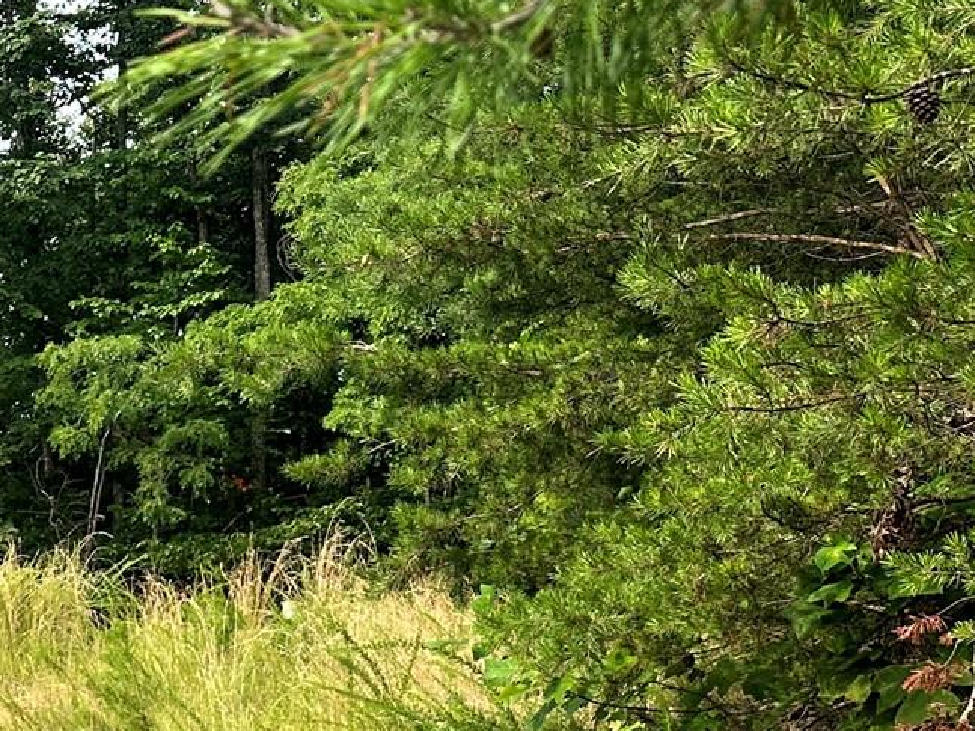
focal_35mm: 76
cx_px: -518
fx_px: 2140
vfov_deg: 19.1
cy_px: 639
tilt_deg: +0.1
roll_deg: -3.5
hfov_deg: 21.3
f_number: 1.78
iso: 80
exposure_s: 1/952
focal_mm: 6.86
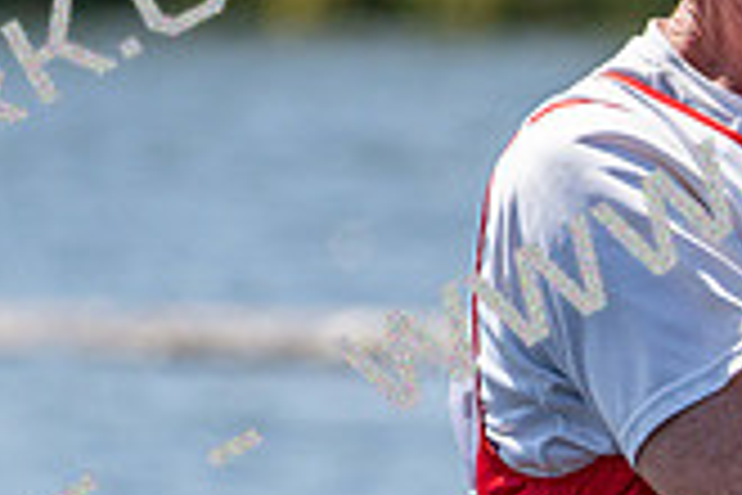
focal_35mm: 896
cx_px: 890
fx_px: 18466
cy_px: 425
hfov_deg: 2.3
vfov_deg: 1.5
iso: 320
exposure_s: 1/2000
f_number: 5.6
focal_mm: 255
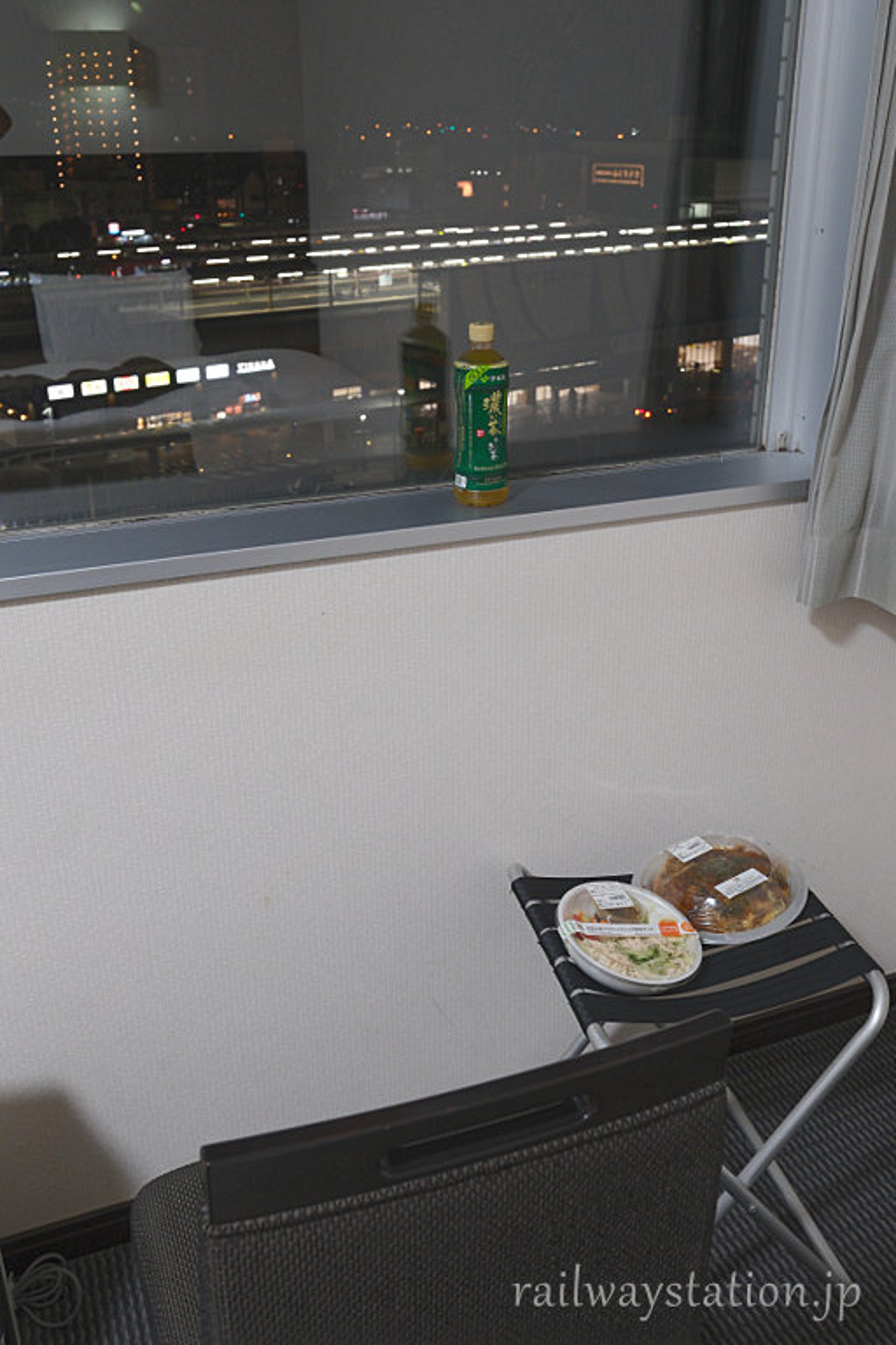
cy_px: 672
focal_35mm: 30
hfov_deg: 43.6
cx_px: 448
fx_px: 1120
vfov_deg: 61.9
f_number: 5
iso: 1250
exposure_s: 1/28
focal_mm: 19.9
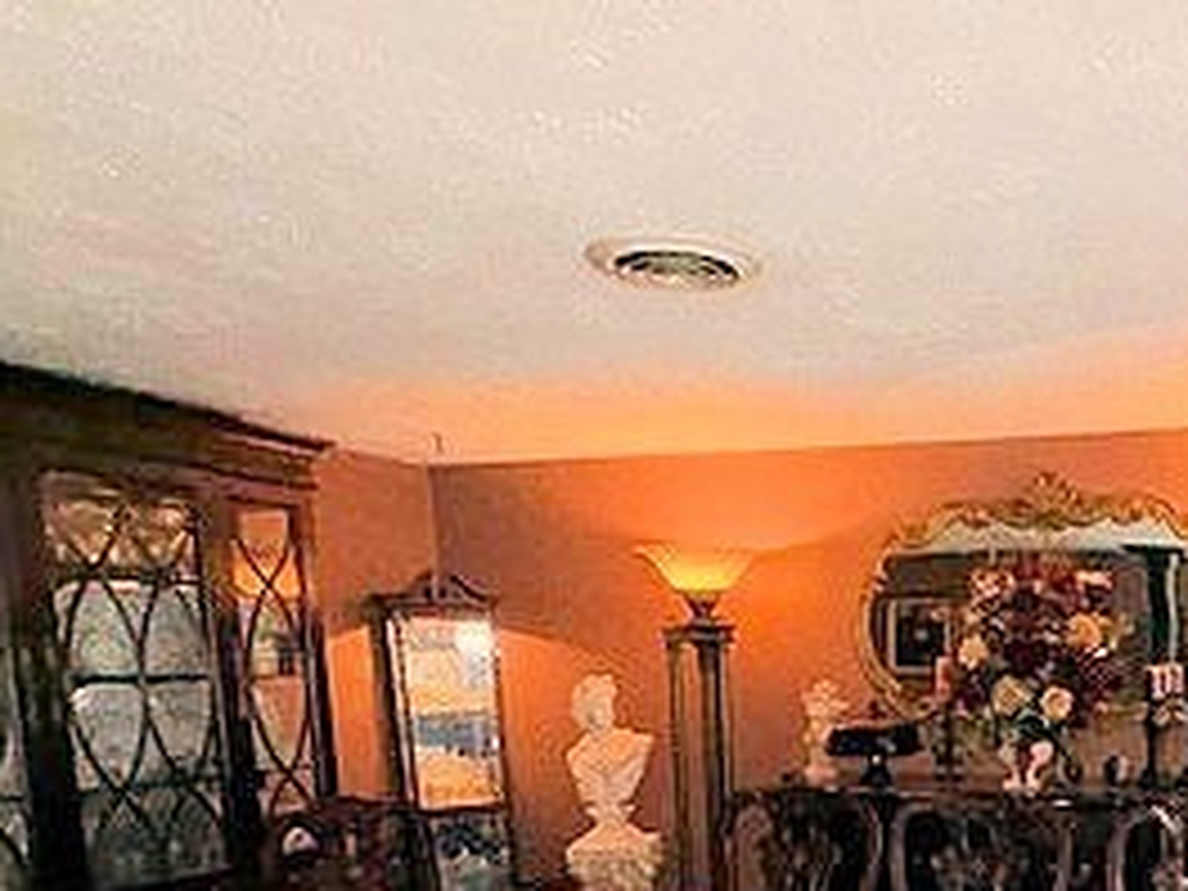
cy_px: 864
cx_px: 1004
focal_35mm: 34
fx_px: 1167
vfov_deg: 37.8
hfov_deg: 49.7
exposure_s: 1/60
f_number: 2.2
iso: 160
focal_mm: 2.22
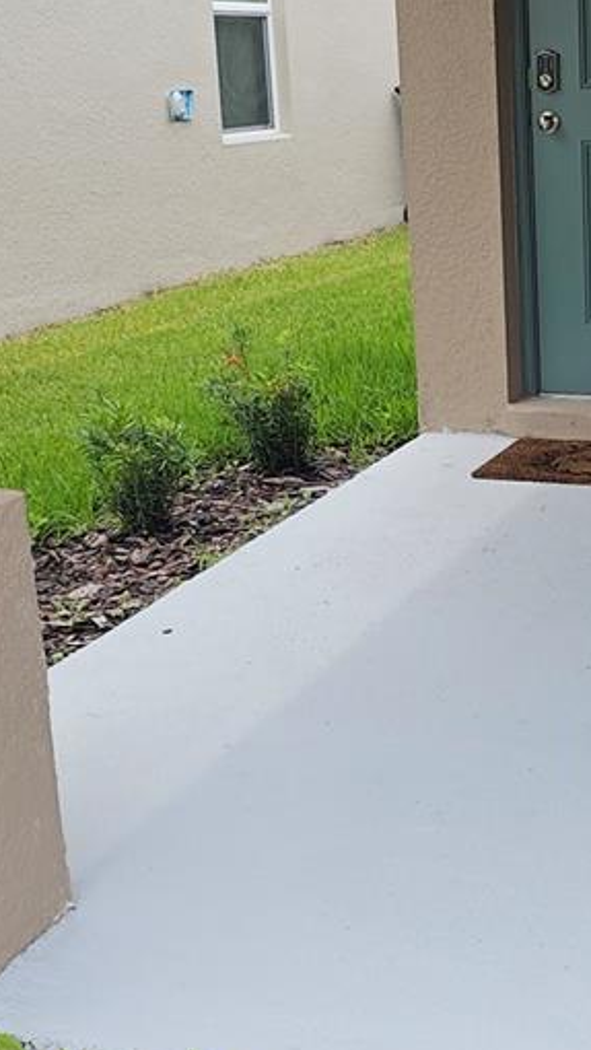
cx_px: 651
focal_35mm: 59
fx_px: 1643
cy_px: 471
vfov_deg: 35.4
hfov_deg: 19.5
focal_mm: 6.3
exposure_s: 1/298
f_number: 1.7
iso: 10
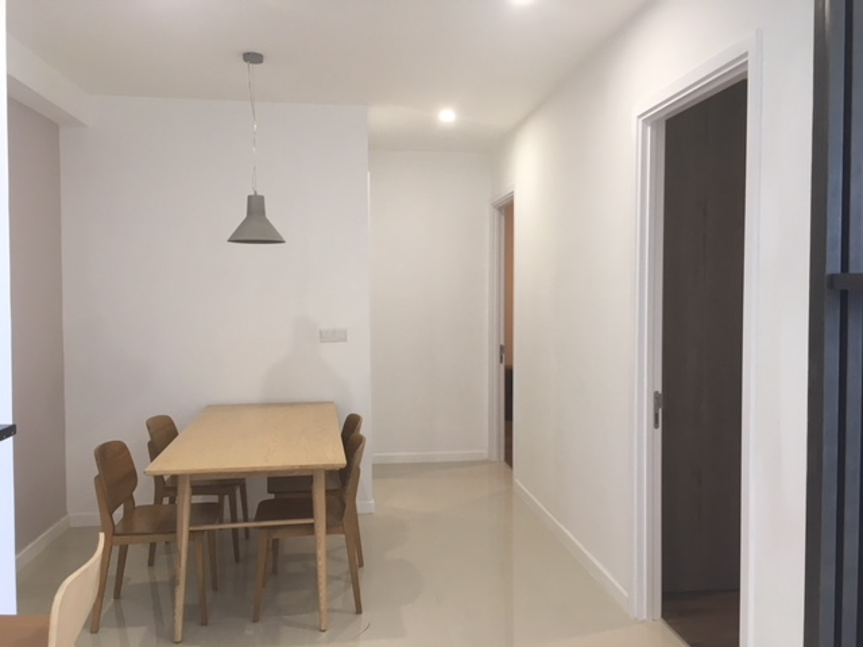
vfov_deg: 48.2
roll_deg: +0.7
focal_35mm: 29
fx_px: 723
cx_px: 432
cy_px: 324
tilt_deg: -1.6
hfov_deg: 61.7
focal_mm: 4.15
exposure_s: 1/33
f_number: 2.2
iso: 64
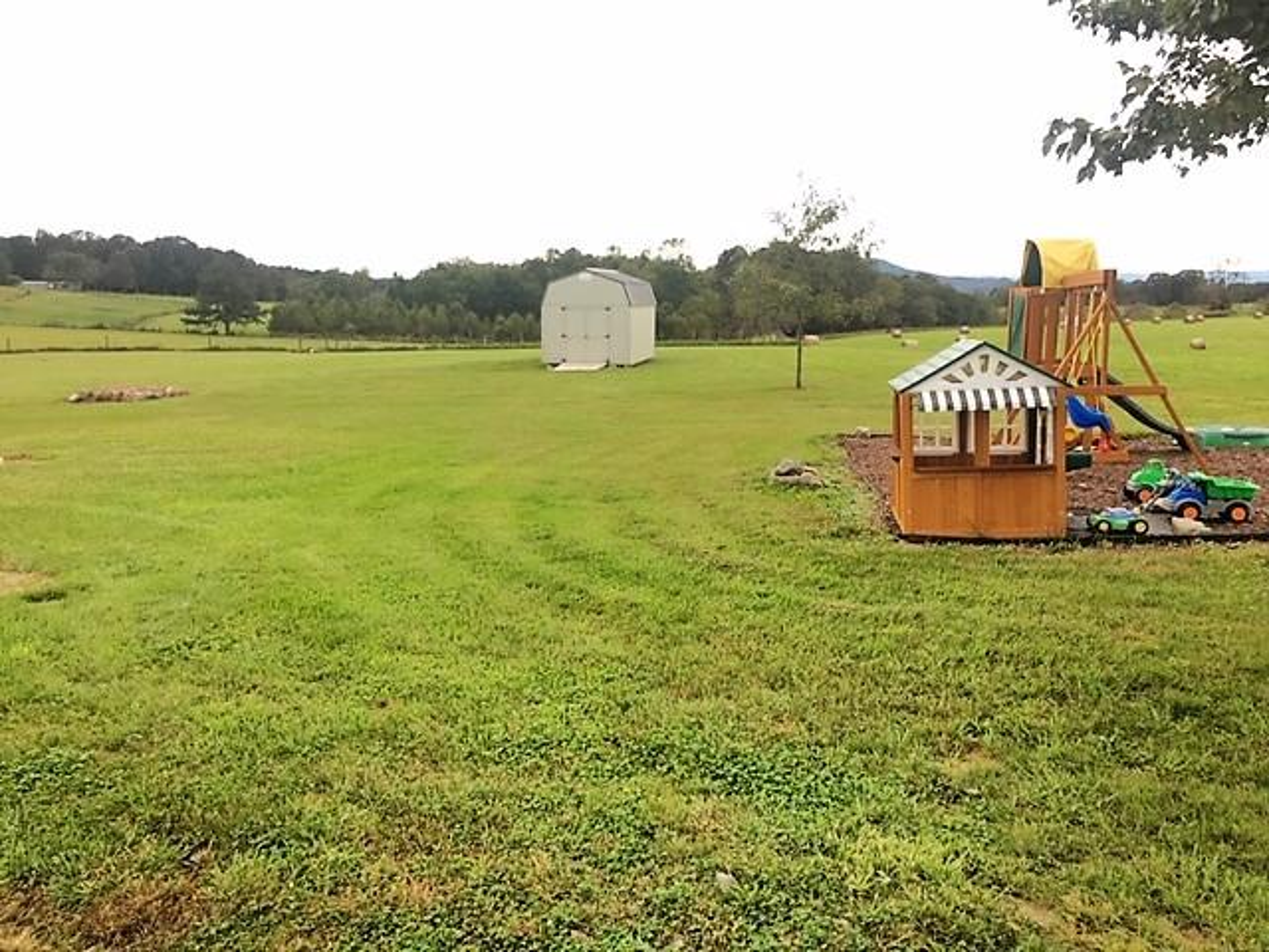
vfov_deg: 48.2
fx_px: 1063
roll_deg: -1.0
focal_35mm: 29
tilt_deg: -7.2
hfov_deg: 61.7
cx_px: 634
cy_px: 476
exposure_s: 1/60
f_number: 2.2
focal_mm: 4.15
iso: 32
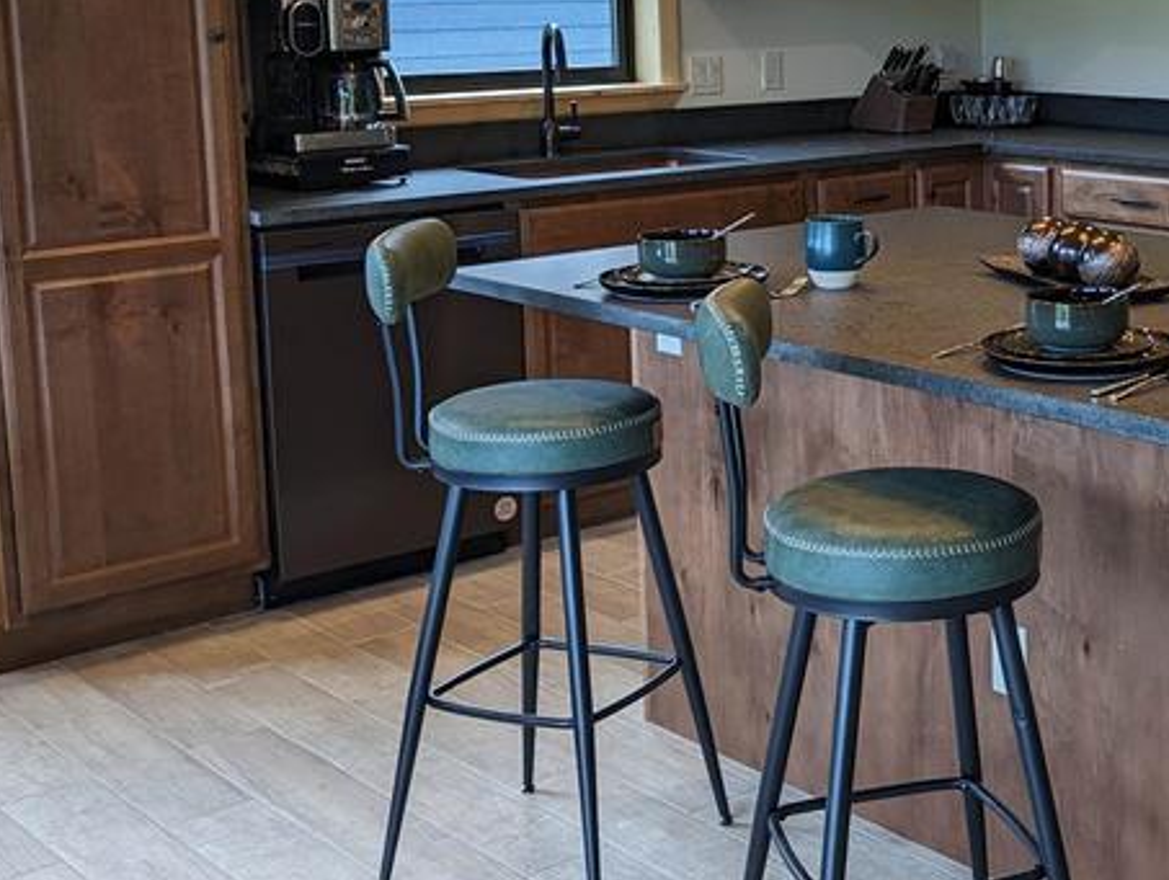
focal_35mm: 54
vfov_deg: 26.9
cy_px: 263
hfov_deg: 33.6
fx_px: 1826
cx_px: 1050
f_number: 1.68
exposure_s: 1/40
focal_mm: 6.9
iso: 28
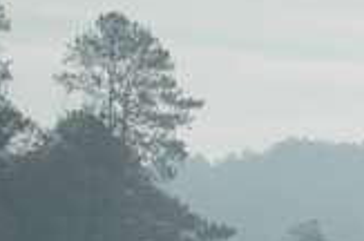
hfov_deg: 4.0
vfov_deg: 2.6
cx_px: 371
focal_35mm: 516
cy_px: 413
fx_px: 5207
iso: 50
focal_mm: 26.3
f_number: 7.3
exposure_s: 1/813
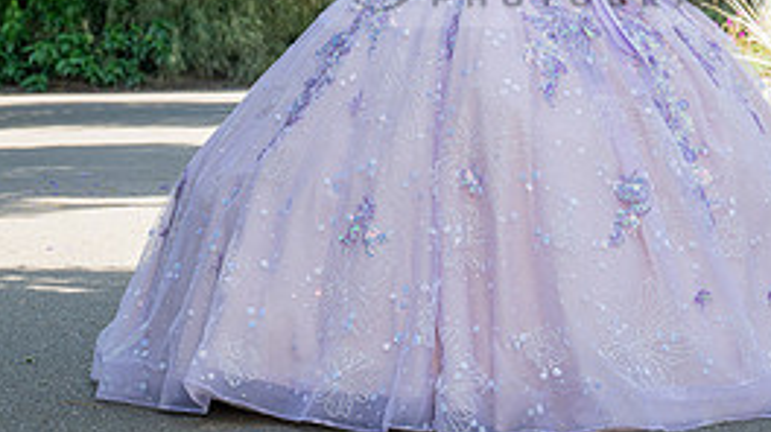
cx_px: 612
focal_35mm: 134
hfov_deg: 15.9
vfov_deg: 8.9
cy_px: -50
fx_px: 2737
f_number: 5.6
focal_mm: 55
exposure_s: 1/200
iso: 200
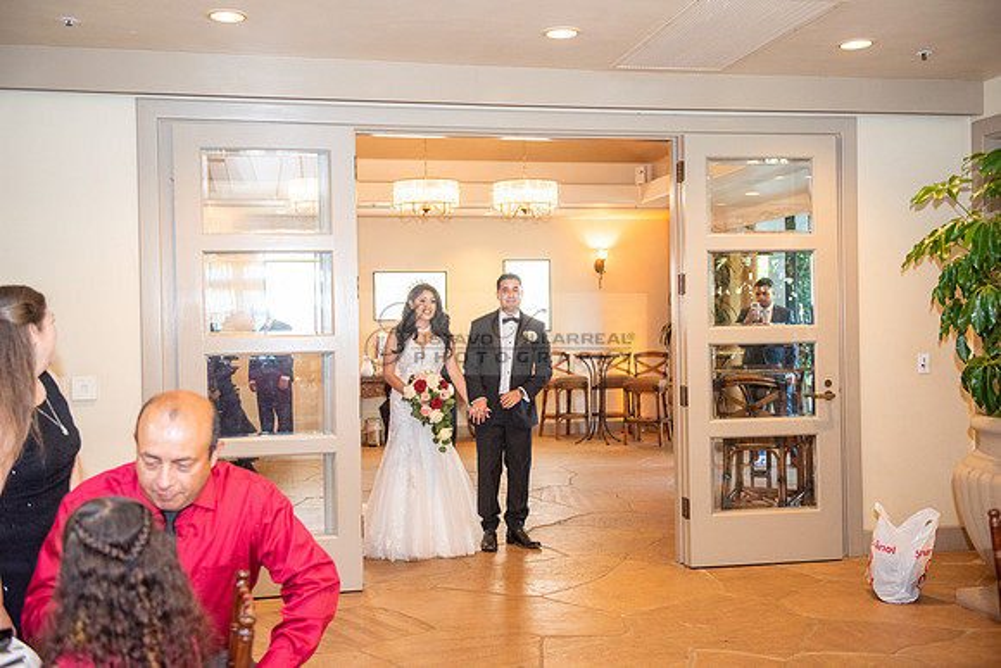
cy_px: 334
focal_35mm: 38
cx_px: 500
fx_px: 1057
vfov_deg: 35.1
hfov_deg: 50.7
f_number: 3.5
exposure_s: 1/125
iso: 1600
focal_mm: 38
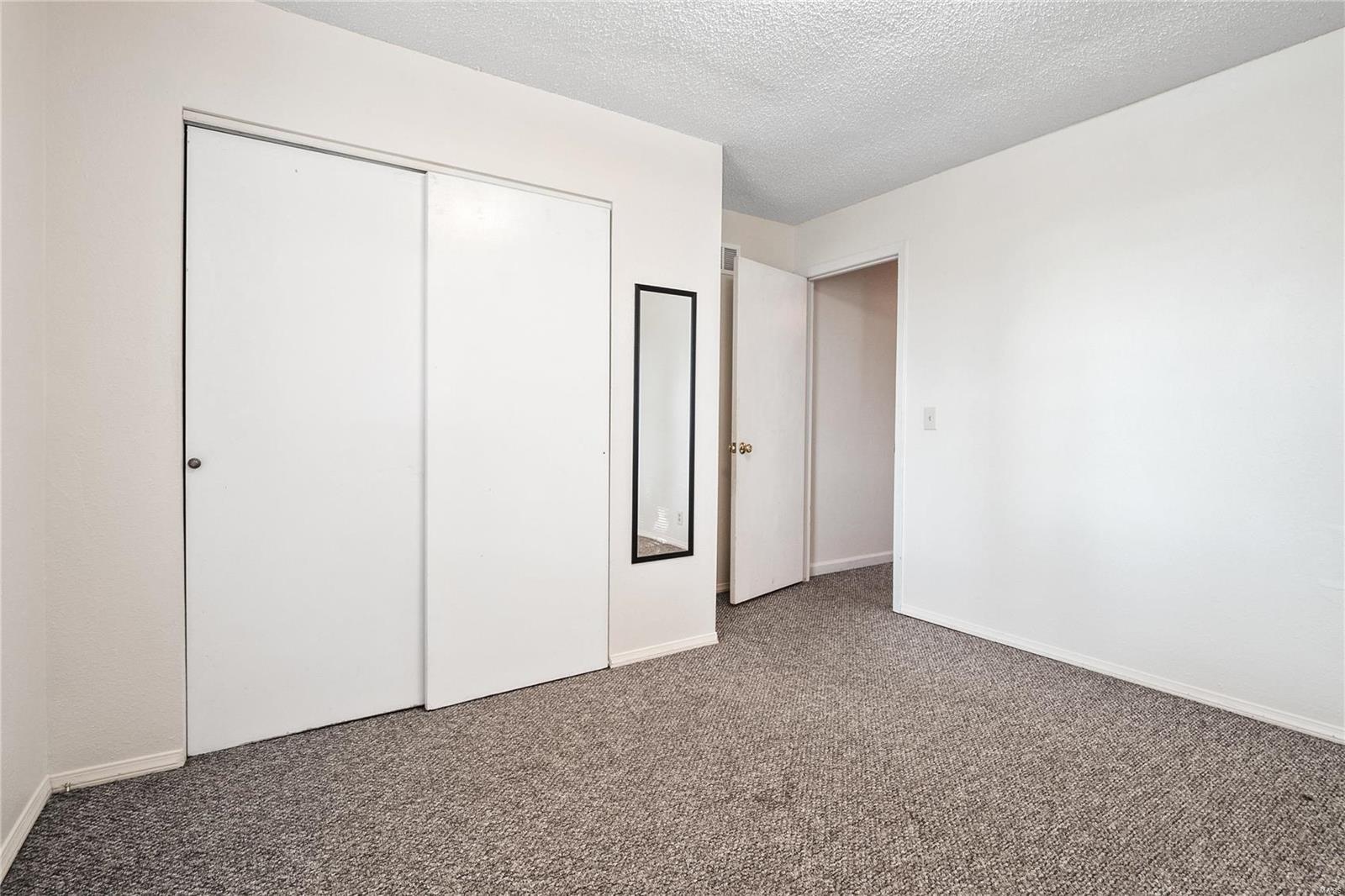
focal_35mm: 16
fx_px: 598
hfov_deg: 96.7
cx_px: 672
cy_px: 448
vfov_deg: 73.7
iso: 400
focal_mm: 8
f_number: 6.3
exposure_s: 1/5
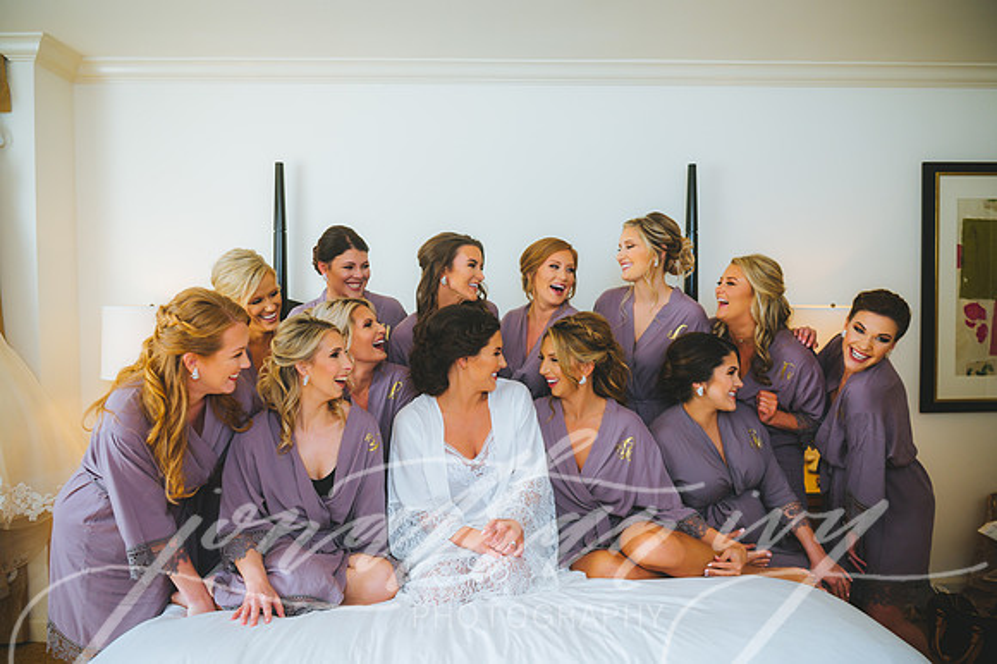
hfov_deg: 65.5
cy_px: 332
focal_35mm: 28
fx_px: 775
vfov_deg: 46.4
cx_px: 498
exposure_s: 1/250
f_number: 2.8
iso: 400
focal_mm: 28
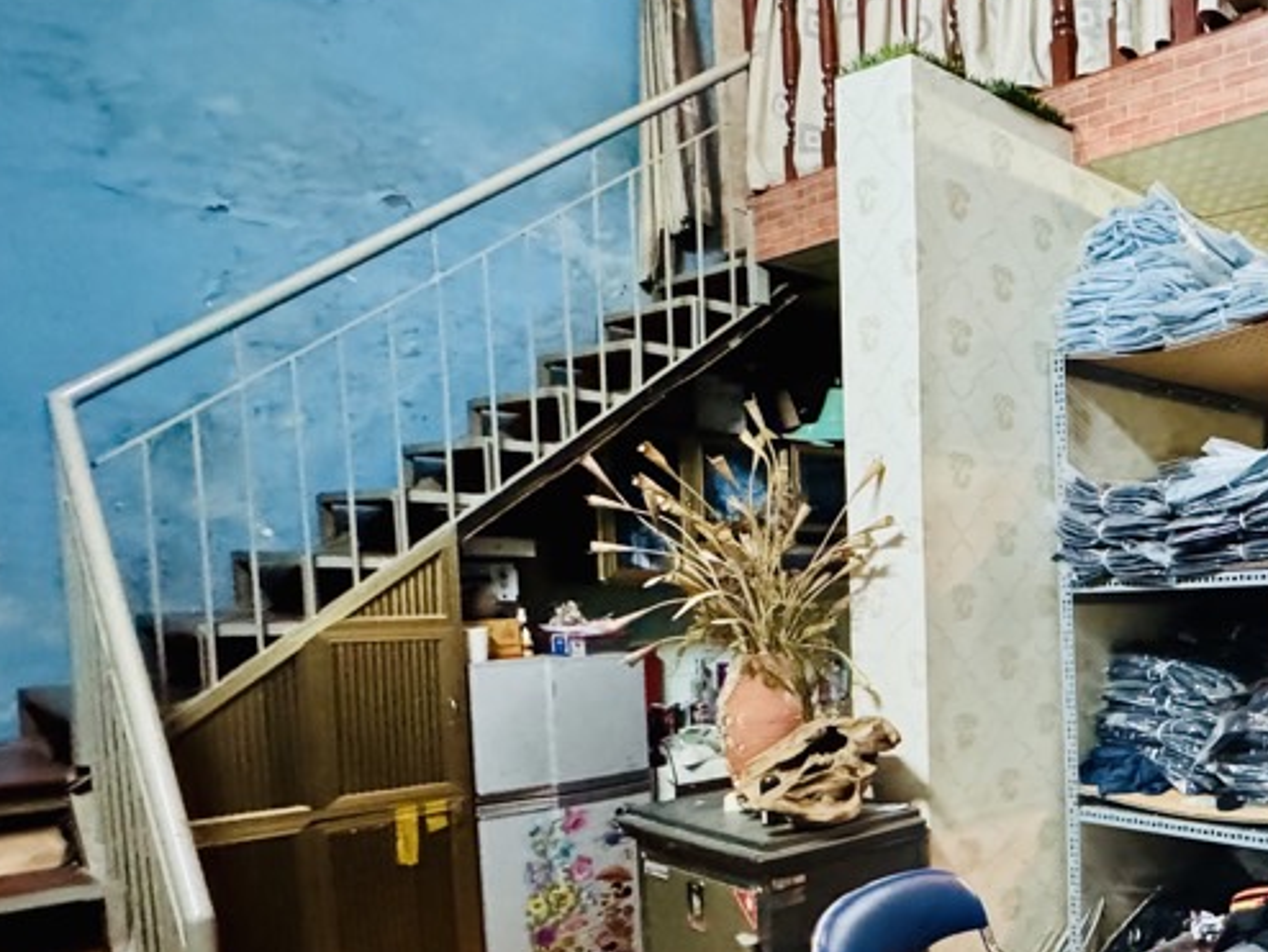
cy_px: 659
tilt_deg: -3.7
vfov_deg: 47.2
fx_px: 1063
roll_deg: +0.9
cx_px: 1219
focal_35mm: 29
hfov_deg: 51.5
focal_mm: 2.22
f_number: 2.2
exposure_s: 1/50
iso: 1250
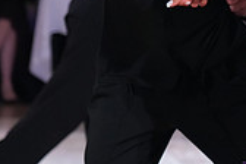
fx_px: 2480
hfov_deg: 5.7
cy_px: -90
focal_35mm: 363
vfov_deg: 3.8
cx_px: 281
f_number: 4
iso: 4000
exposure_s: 1/500
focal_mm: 105
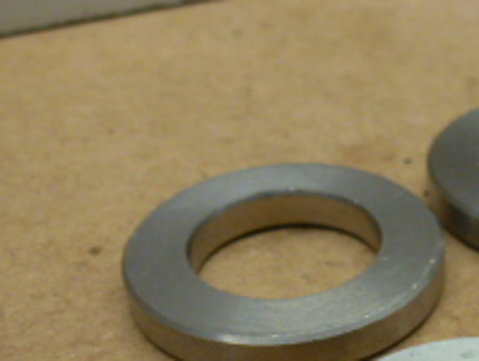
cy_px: 351
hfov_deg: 23.6
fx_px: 1067
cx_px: 532
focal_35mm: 77
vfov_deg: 18.7
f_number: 3.3
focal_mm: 4.3
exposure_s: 1/60
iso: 125
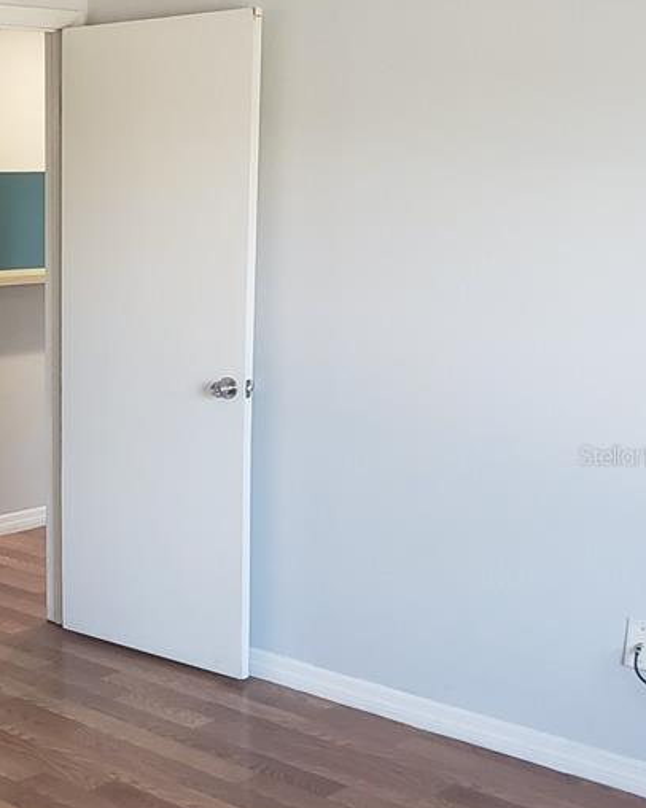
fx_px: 1435
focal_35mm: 60
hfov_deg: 24.1
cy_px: 455
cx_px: -24
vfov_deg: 31.4
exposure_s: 1/40
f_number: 2.4
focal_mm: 4.3
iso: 250
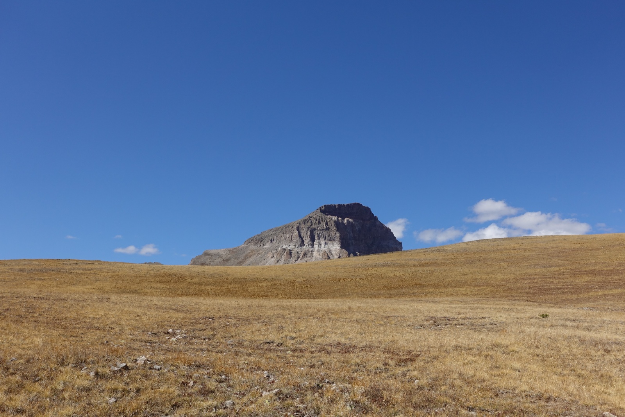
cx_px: 312
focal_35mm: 45
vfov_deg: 29.9
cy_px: 208
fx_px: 781
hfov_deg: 43.6
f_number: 5.6
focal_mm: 16.39
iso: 125
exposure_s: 1/640
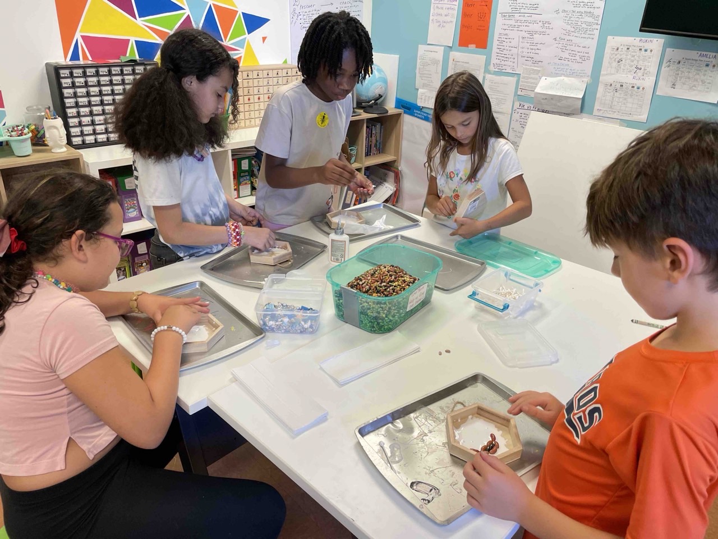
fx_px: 539
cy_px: 270
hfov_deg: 67.3
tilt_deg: -25.2
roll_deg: -2.0
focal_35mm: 26
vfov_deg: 53.1
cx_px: 359
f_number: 1.6
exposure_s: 1/60
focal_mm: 4.2
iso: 80
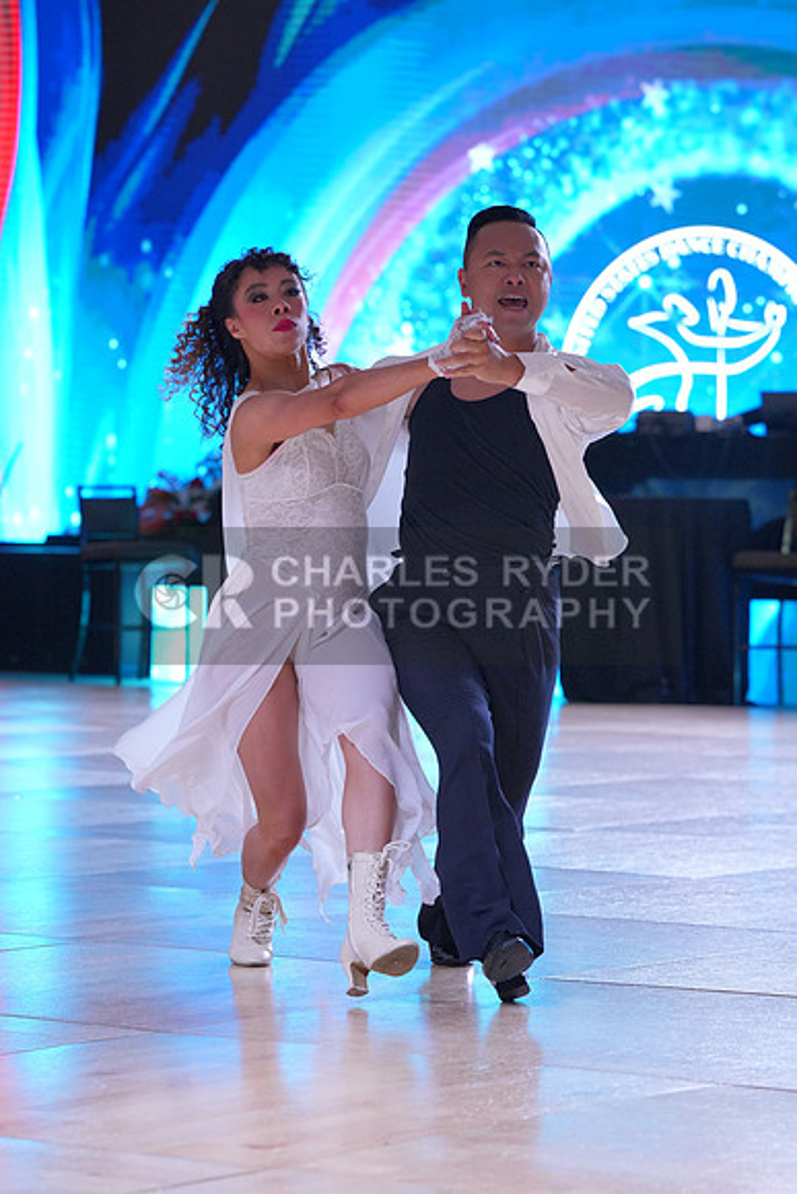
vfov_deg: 15.5
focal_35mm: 132
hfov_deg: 10.4
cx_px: 398
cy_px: 597
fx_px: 4381
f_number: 5.6
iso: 2500
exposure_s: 1/400
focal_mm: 132
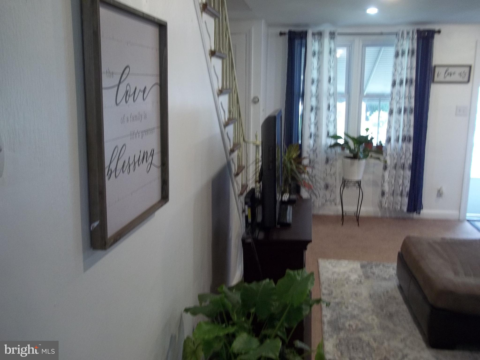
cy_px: 180
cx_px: 240
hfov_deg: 56.8
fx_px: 444
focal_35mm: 32
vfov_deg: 44.2
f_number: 2.9
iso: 110
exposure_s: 1/30
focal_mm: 5.7
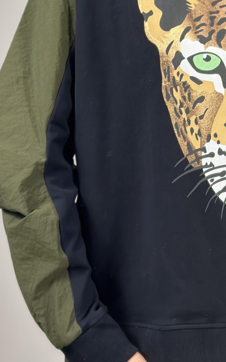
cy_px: 55
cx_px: 273
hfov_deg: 12.1
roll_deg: +0.6
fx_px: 1044
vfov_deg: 19.4
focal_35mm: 106
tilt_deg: -28.7
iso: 125
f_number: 1.78
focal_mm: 6.86
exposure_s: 1/100
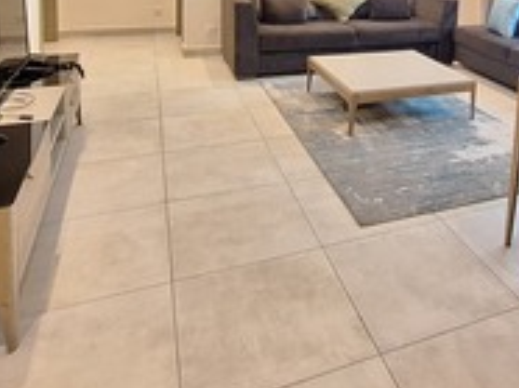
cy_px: -15
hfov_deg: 54.7
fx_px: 479
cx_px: 378
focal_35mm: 32
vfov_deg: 38.2
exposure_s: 1/25
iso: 200
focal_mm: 1.74
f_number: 2.2
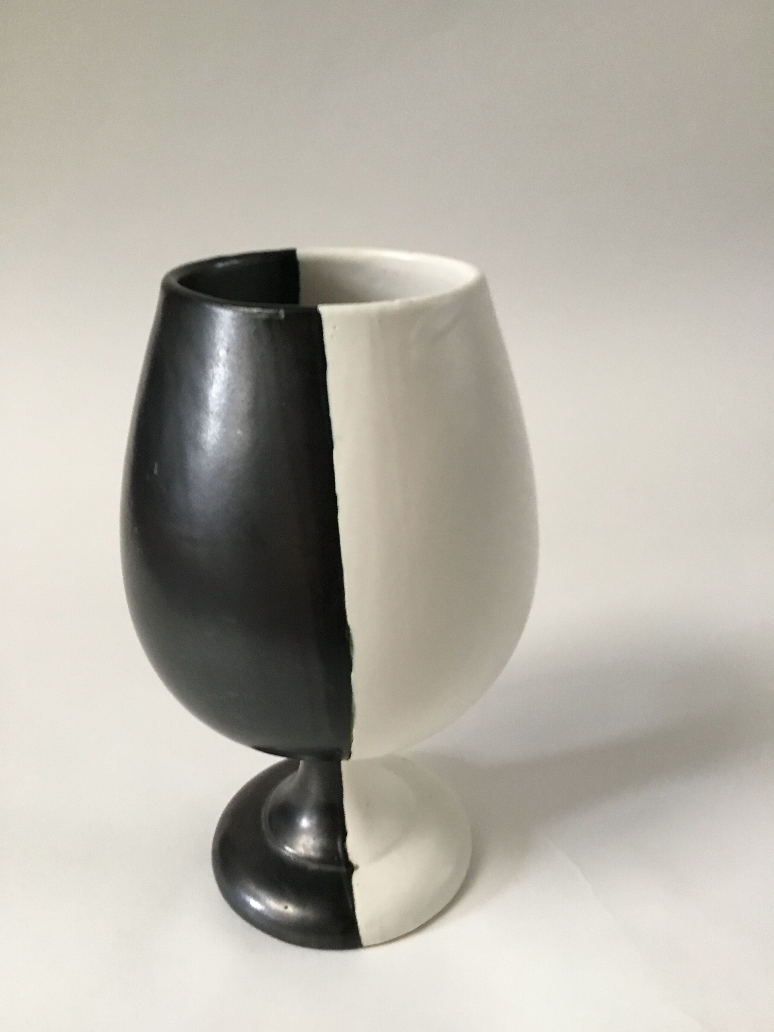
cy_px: 516
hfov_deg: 45.4
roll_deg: +0.5
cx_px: 387
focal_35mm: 31
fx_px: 924
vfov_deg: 58.4
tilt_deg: -27.2
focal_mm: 3.3
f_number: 2.4
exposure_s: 1/33
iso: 160
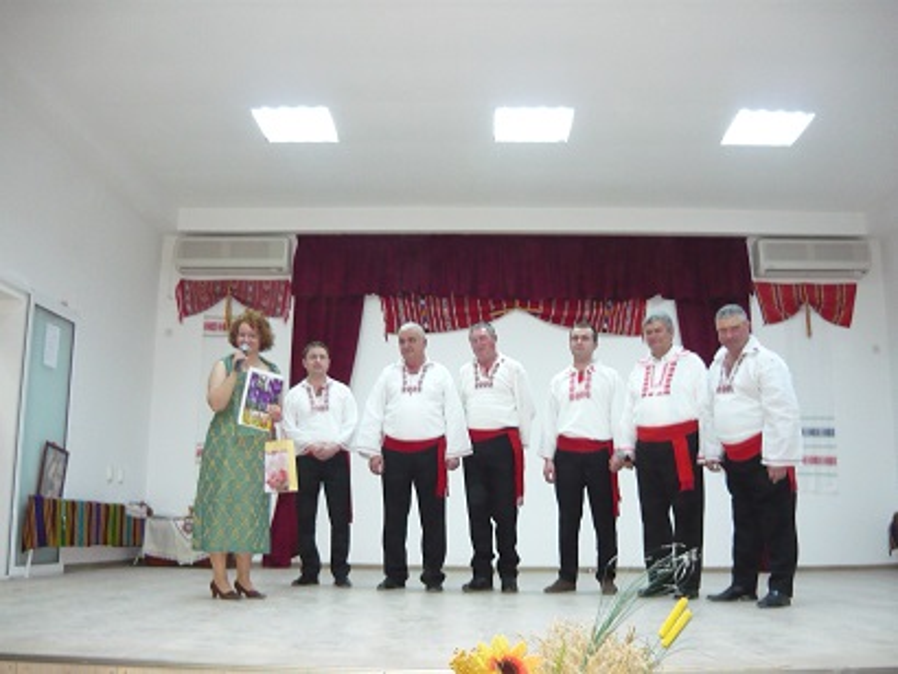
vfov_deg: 43.0
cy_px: 337
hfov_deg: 55.3
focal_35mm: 33
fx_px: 857
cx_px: 449
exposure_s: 1/30
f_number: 2.8
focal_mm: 5.5
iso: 500
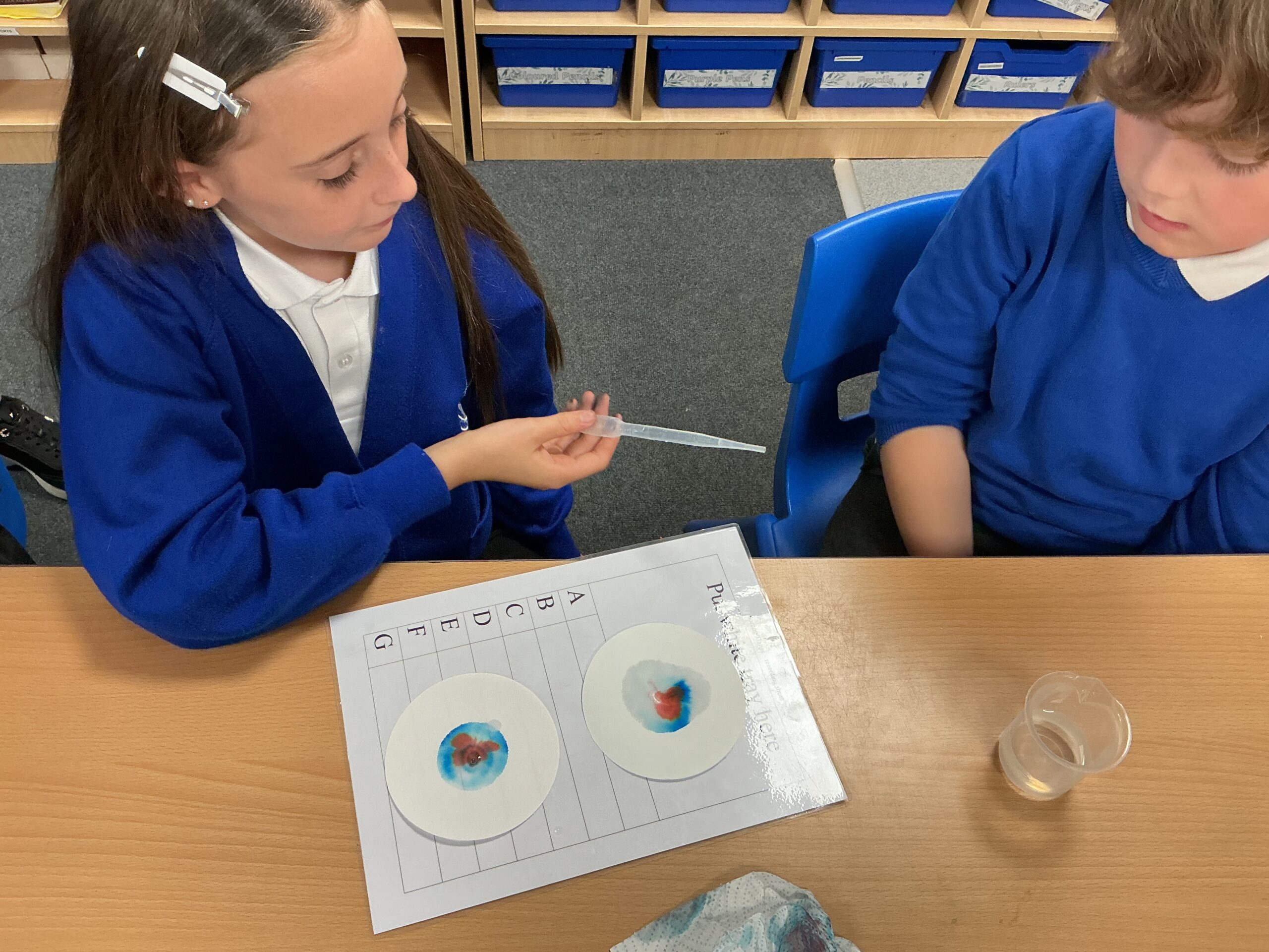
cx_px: 634
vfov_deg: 48.2
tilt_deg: -55.4
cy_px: 476
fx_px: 1063
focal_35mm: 29
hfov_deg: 61.7
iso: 125
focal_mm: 3
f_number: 1.8
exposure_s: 1/60
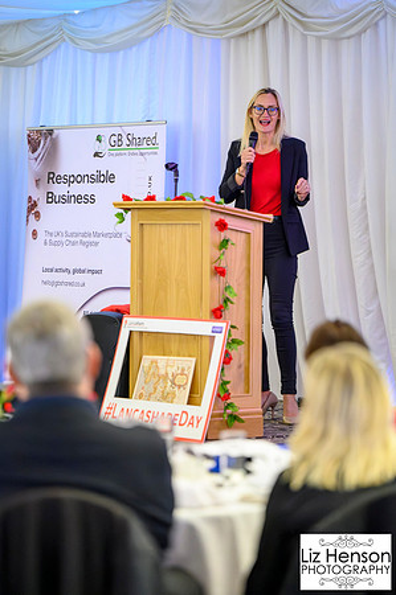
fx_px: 2232
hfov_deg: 10.1
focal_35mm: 135
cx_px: 198
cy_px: 298
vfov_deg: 15.2
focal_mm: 135
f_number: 2.8
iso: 12800
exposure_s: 1/200
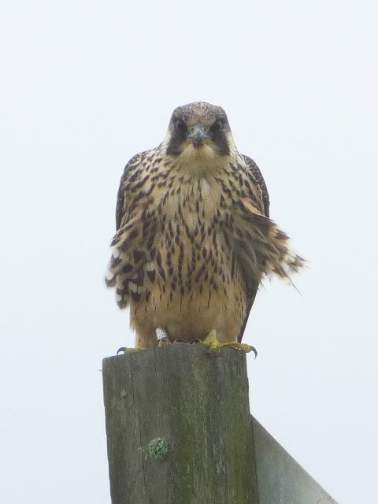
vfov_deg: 4.2
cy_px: 252
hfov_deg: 3.2
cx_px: 189
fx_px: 6872
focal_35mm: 472
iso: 100
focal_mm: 47
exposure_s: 1/320
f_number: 4.9
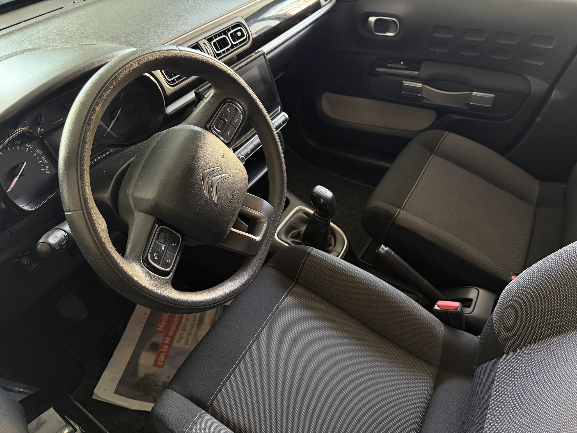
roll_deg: +0.4
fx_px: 400
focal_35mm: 24
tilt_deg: -42.8
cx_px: 288
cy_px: 216
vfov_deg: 56.8
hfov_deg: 71.6
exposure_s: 1/60
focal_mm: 6.76
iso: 320
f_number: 1.78
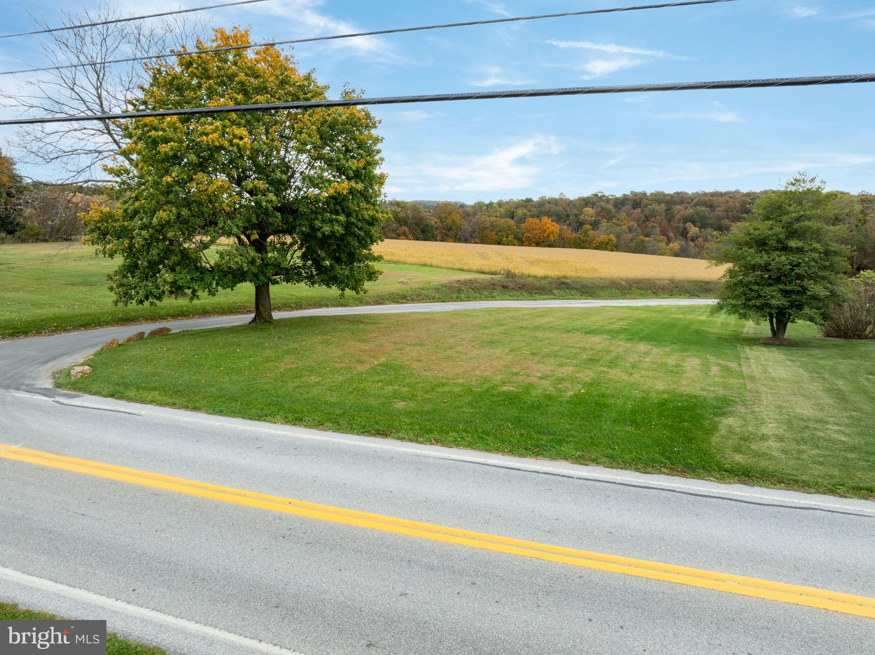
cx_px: 438
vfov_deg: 56.8
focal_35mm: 24
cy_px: 328
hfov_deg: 71.6
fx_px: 606
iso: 100
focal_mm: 12.29
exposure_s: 1/100
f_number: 7.1
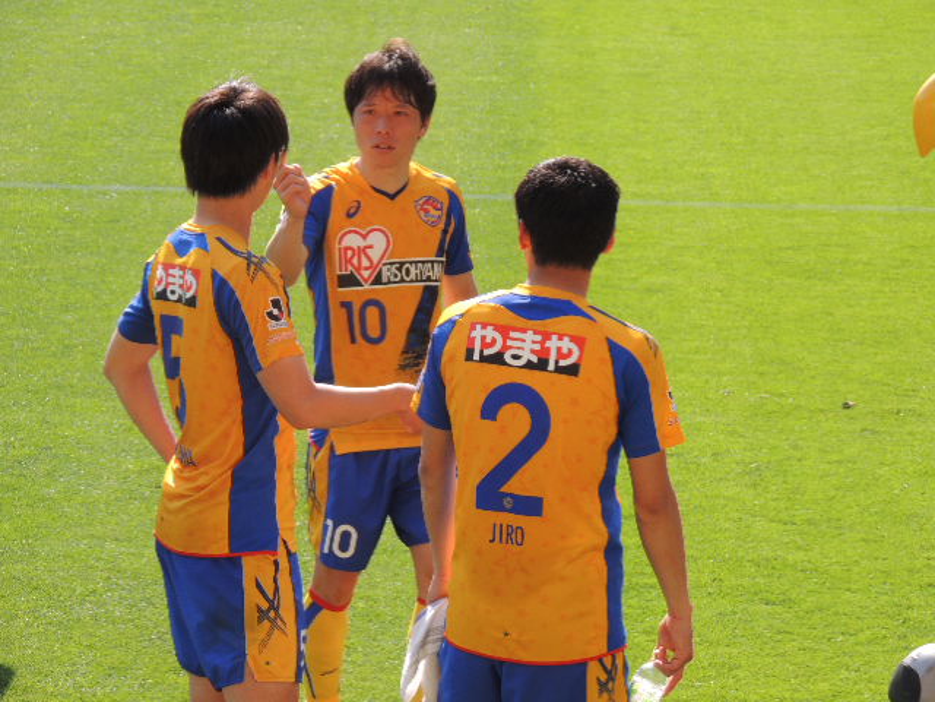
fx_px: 6077
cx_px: 468
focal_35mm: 225
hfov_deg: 8.8
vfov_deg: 6.6
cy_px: 351
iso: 220
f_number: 4.6
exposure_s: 1/500
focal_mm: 40.1
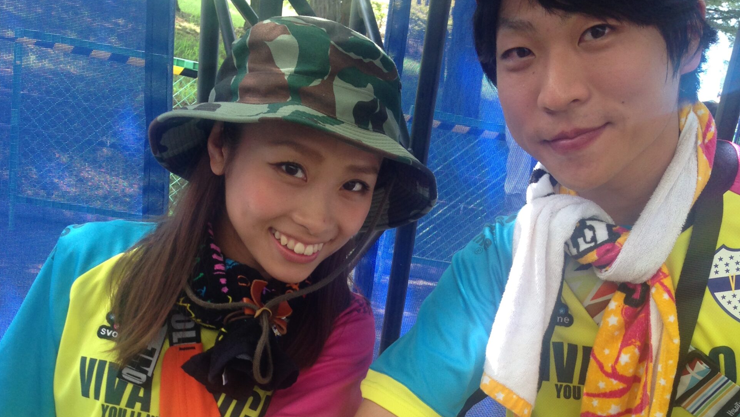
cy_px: 412
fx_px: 942
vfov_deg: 23.9
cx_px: 370
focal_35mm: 48
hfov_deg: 42.9
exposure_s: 1/120
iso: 64
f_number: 2.4
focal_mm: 4.12
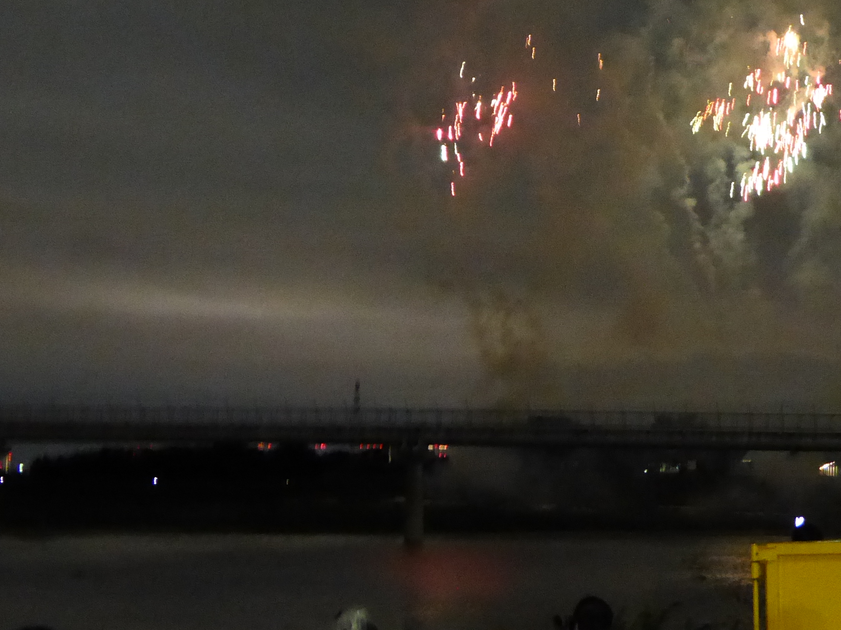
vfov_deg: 12.9
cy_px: 192
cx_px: 614
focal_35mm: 115
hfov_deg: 17.0
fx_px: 2794
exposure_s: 1/4
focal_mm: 9.6
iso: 1250
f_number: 4.1
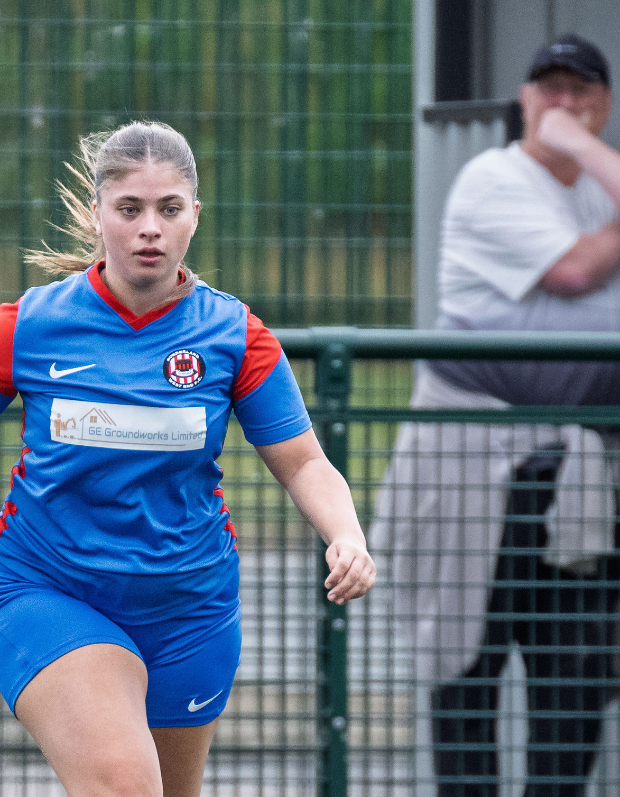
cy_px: 702
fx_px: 36111
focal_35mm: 1548
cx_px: 112
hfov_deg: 1.0
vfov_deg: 1.3
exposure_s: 1/1600
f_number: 5.6
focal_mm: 400
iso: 1800
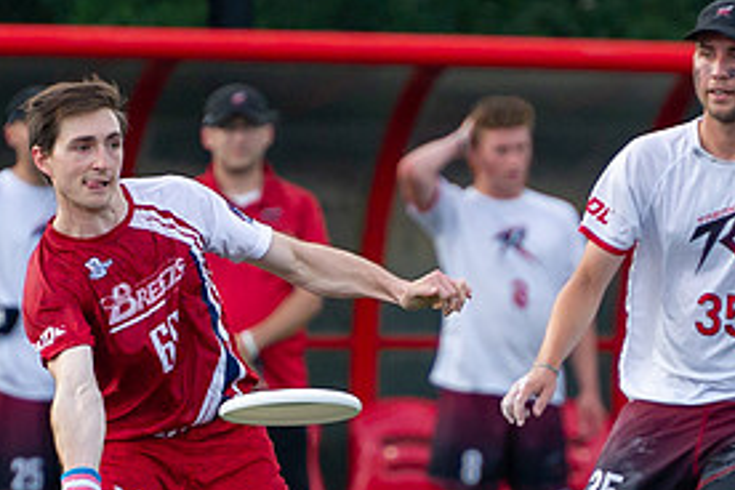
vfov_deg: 1.3
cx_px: 191
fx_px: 21273
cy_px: 311
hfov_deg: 2.0
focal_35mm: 1042
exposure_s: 1/1600
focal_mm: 280
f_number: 4
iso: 1100
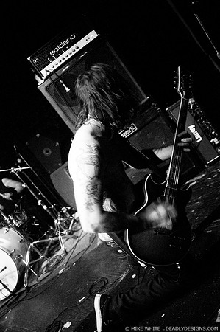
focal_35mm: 30
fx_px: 276
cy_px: 166
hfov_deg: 43.5
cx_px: 110
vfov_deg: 62.0
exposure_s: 1/40
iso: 1600
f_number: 2.8
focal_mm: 20
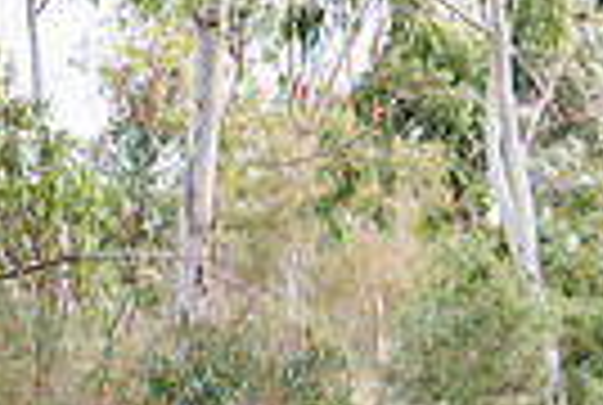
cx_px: 1120
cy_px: 754
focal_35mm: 302
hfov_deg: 6.6
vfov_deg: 4.5
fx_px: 5070
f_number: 2.8
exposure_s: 1/640
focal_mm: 70
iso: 200
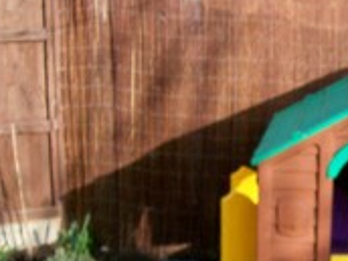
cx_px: 354
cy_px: 214
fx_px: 925
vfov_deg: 15.9
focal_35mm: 92
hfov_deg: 20.6
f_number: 2.7
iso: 80
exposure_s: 1/713
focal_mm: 6
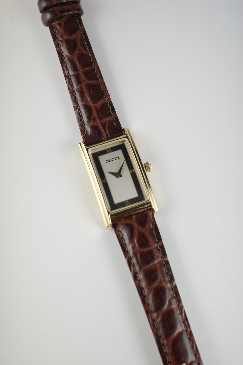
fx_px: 405
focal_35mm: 40
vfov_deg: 48.5
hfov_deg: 33.4
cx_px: 122
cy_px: 182
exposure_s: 1/50
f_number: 5.6
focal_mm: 26
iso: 200
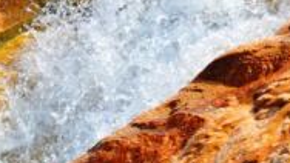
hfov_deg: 4.9
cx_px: 17
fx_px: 3370
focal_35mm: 438
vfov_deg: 2.8
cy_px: 141
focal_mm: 82
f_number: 6.3
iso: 200
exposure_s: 1/640
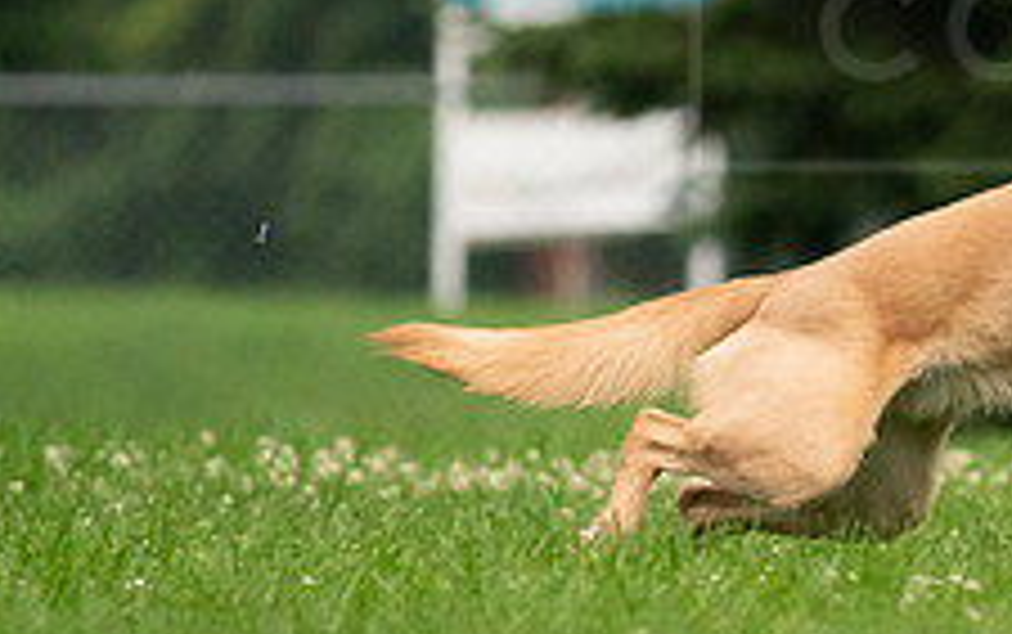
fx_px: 22053
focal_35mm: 799
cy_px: 100
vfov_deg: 1.6
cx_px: 1159
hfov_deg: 2.6
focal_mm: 289
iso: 6400
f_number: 5.6
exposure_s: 1/1600
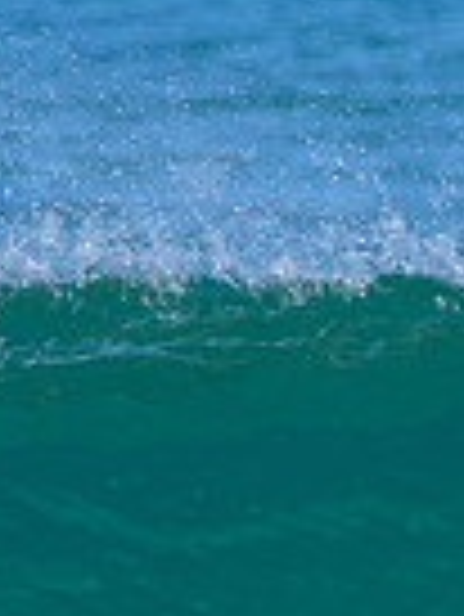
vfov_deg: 0.6
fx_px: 55907
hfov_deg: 0.5
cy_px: 440
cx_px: 32
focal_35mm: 3133
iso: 560
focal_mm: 560
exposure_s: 1/2000
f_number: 8
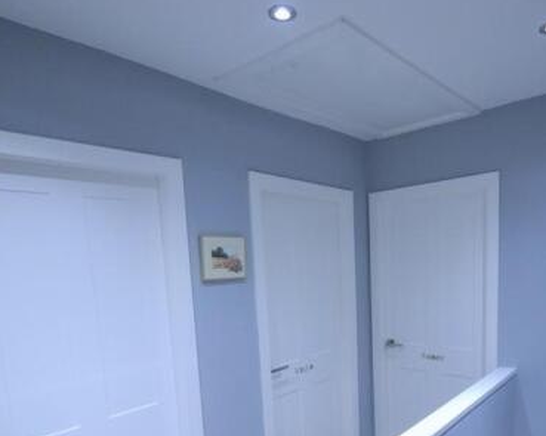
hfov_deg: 67.4
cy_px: 314
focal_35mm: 25
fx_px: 404
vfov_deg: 54.7
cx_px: 329
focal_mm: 10
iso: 1000
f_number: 4
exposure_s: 1/60
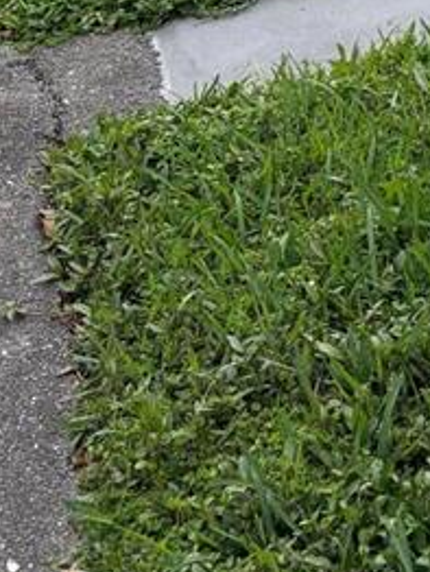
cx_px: 546
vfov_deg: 14.5
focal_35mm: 119
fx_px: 1968
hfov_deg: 12.1
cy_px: -461
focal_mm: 5.96
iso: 64
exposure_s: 1/3279
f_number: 1.6
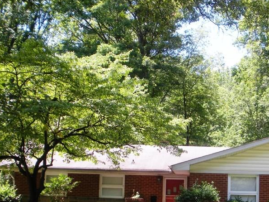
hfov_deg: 30.6
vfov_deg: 23.4
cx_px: 205
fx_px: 482
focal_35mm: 62
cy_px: 148
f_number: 3.5
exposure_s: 1/140
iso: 64
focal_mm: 6.3
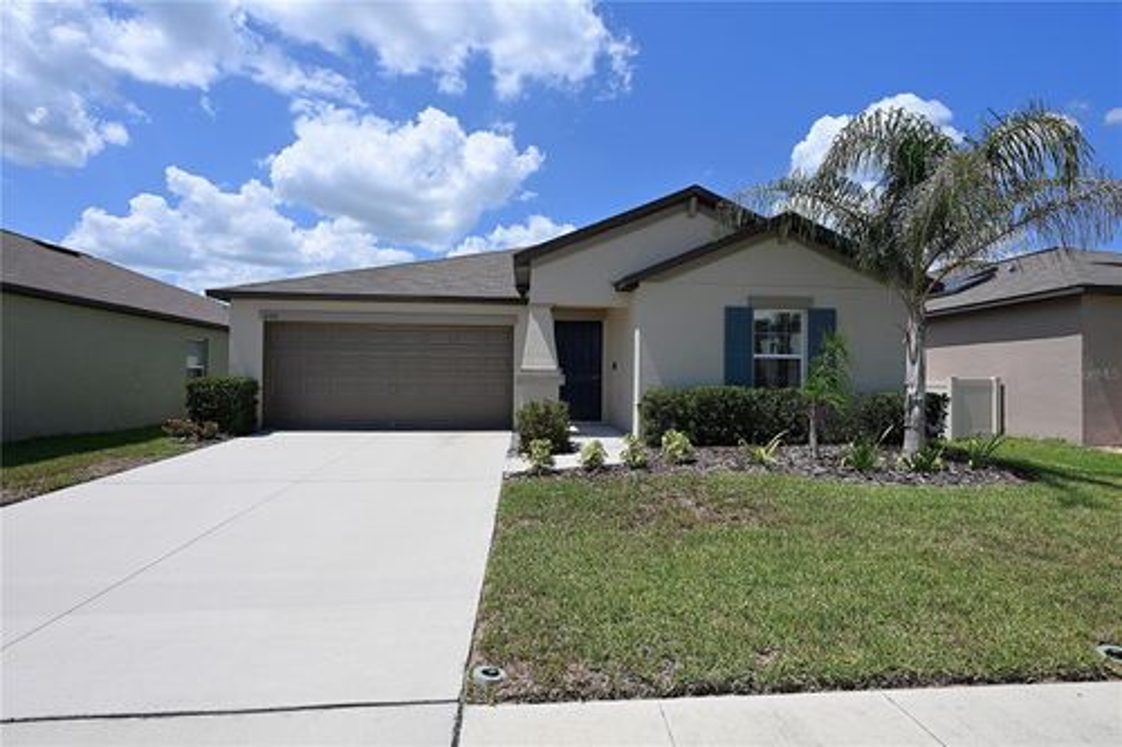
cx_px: 561
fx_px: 545
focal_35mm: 18
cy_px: 374
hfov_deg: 91.6
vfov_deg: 68.8
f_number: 8
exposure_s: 1/500
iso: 100
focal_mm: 17.5
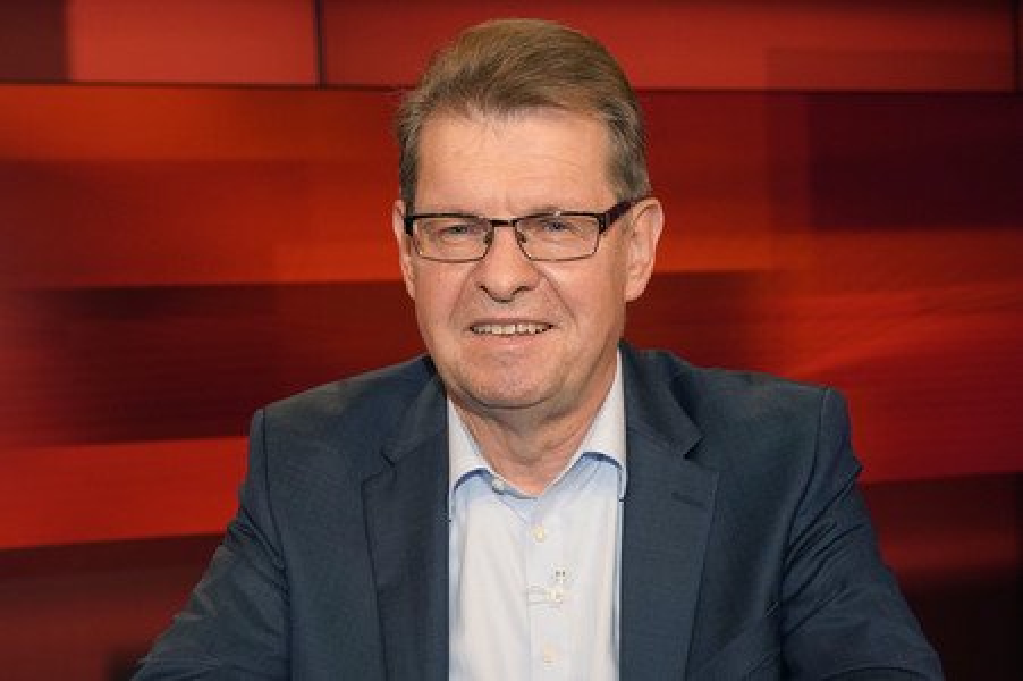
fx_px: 1249
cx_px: 512
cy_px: 340
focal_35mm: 44
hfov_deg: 44.5
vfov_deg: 30.5
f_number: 4.5
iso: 1600
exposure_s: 1/160
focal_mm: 44
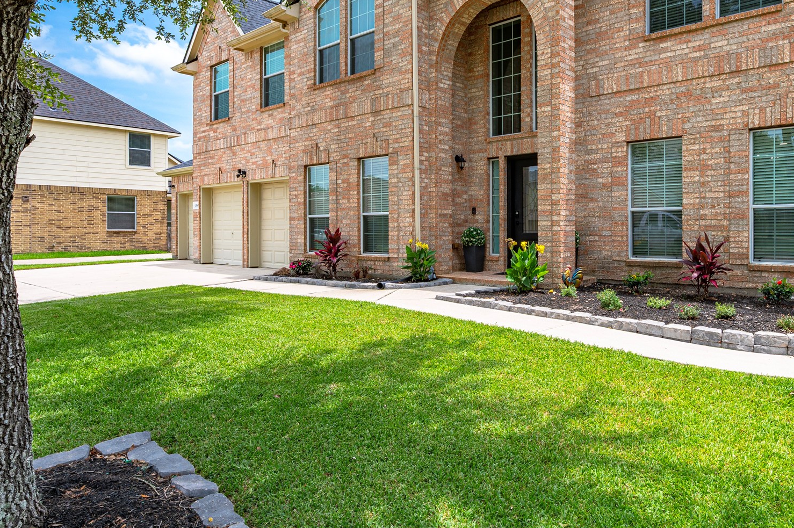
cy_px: 228
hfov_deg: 70.2
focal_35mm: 25
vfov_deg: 51.1
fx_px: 551
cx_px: 506
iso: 125
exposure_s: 1/125
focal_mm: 17
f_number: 11
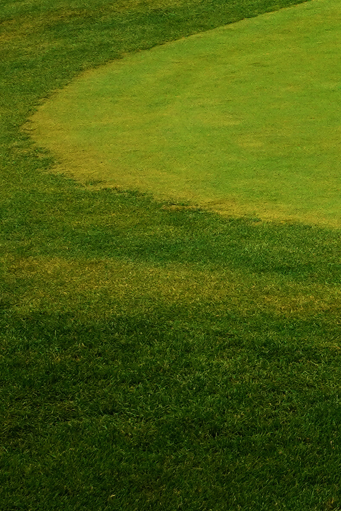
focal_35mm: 162
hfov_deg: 7.7
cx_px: 905
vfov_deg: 12.3
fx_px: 2302
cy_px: -129
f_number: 7.1
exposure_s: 1/250
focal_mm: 21
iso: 250
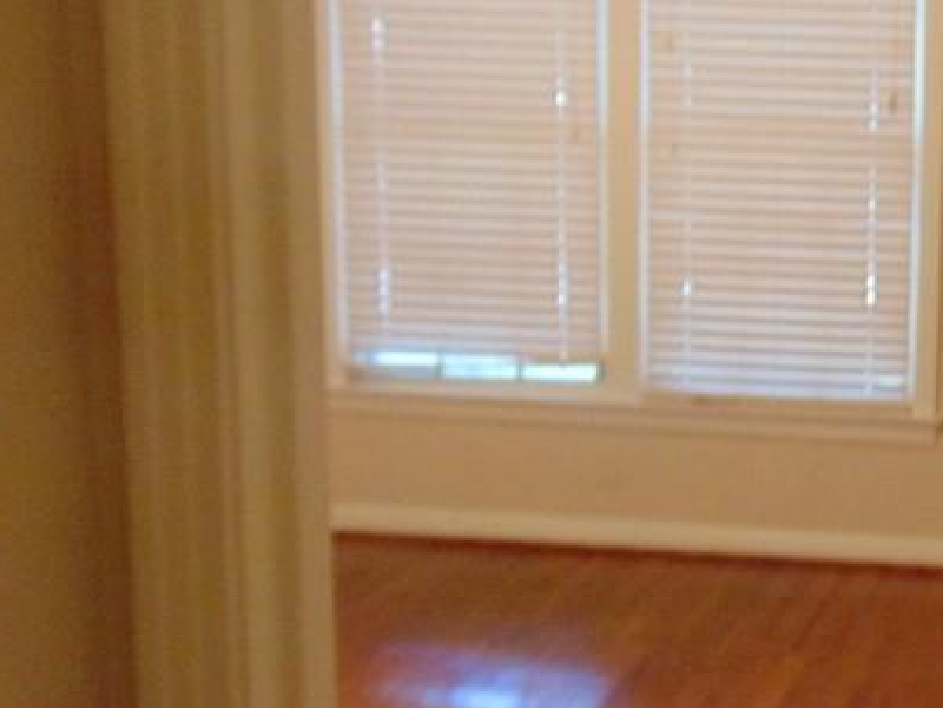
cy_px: 408
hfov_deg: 27.7
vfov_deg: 22.9
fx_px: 1743
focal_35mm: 64
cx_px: 1030
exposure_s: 1/15
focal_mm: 4.5
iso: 400
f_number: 3
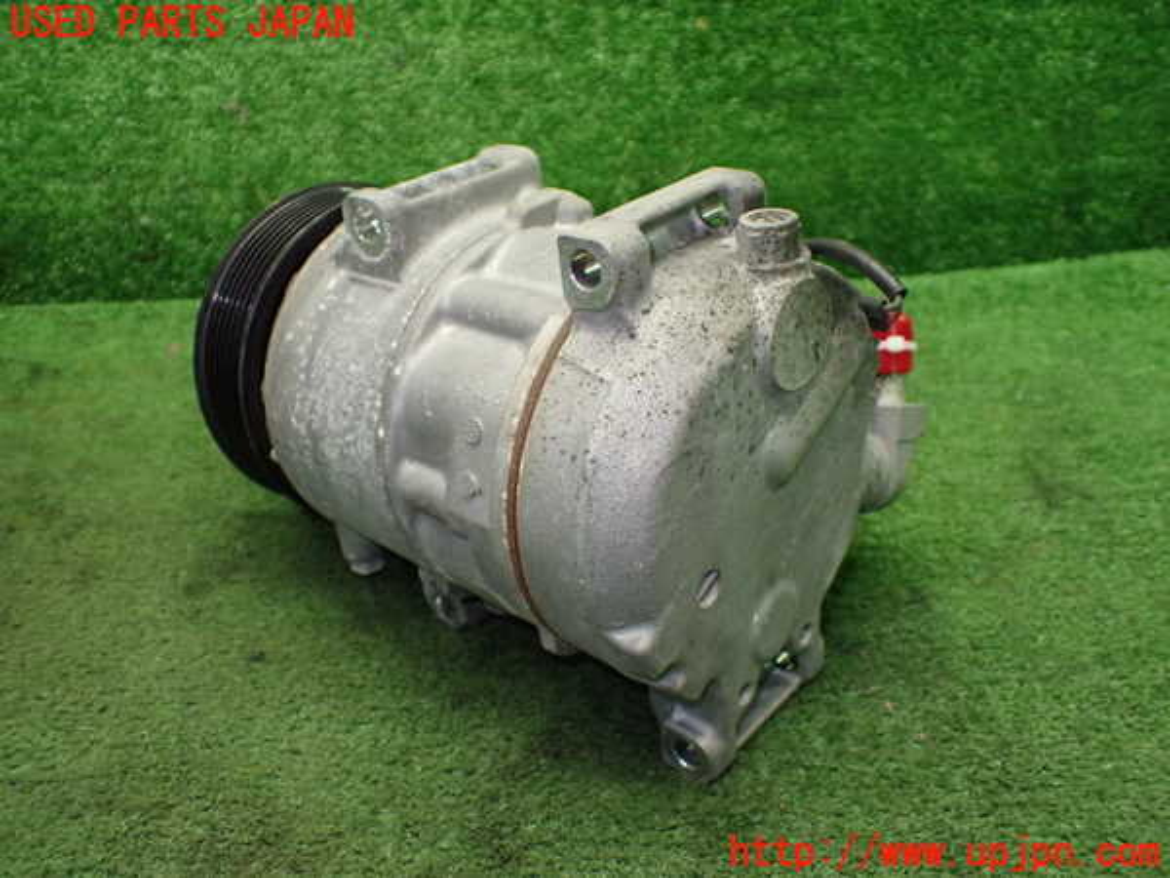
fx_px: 1014
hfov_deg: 60.0
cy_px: 439
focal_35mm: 30
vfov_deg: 46.8
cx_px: 585
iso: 640
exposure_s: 1/125
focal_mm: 5.4
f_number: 2.3
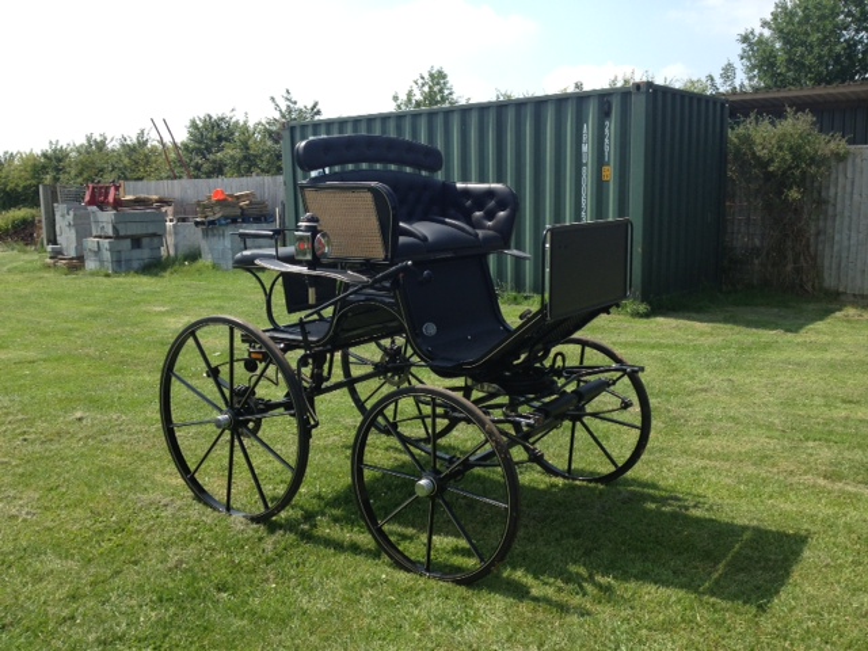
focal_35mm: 35
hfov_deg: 52.6
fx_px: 878
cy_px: 326
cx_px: 434
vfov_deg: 40.7
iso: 50
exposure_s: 1/1082
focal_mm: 4.28
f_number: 2.4
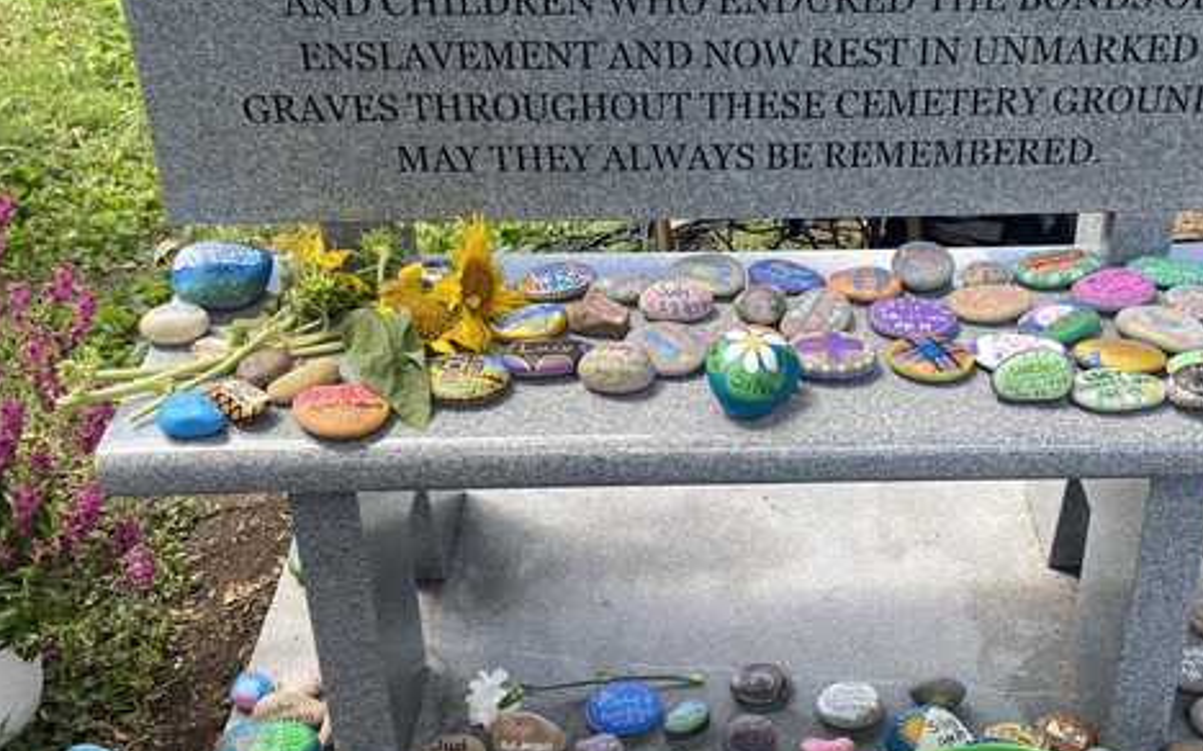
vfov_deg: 31.9
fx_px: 1311
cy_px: 410
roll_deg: -0.4
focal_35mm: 40
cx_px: 739
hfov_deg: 48.9
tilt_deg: -37.9
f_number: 1.8
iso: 32
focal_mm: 4.25
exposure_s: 1/363
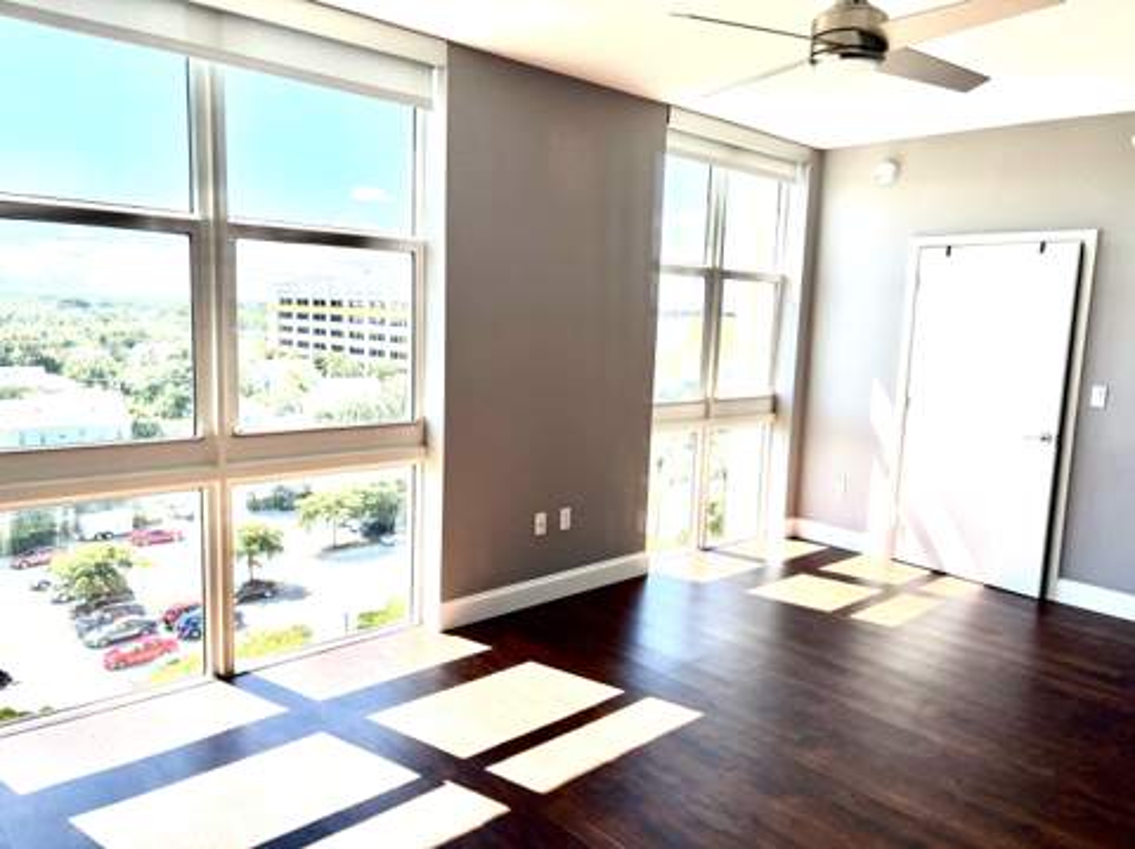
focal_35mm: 26
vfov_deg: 53.0
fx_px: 852
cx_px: 568
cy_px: 424
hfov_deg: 67.4
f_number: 1.6
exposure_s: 1/1484
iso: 50
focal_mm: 5.96
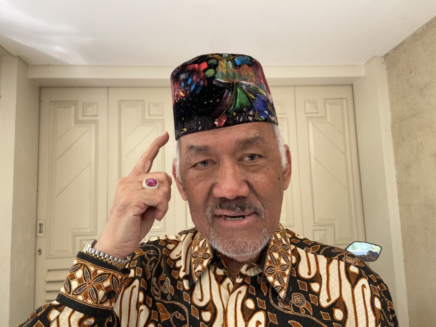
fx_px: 327
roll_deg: +1.4
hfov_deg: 67.3
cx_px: 218
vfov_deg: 53.1
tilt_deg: +5.2
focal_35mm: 26
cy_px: 164
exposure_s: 1/121
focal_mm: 4.25
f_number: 1.8
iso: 100
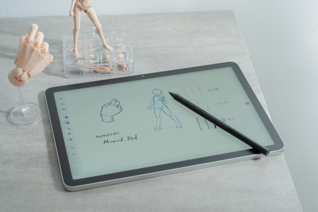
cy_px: 106
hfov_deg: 28.1
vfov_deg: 18.9
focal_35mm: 72
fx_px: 636
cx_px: 159
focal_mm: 72
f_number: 9
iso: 400
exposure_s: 1/15
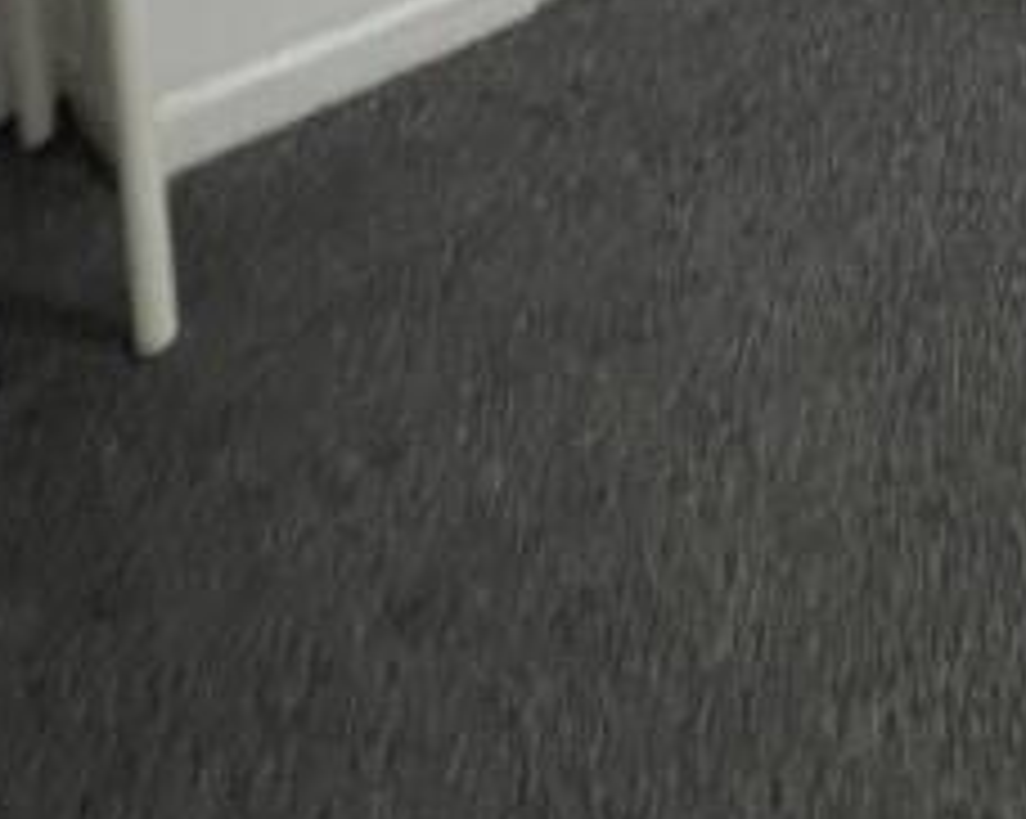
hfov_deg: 30.1
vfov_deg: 19.2
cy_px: -706
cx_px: 1089
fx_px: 1729
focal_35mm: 57
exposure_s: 1/50
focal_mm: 1.57
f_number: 1.8
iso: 160
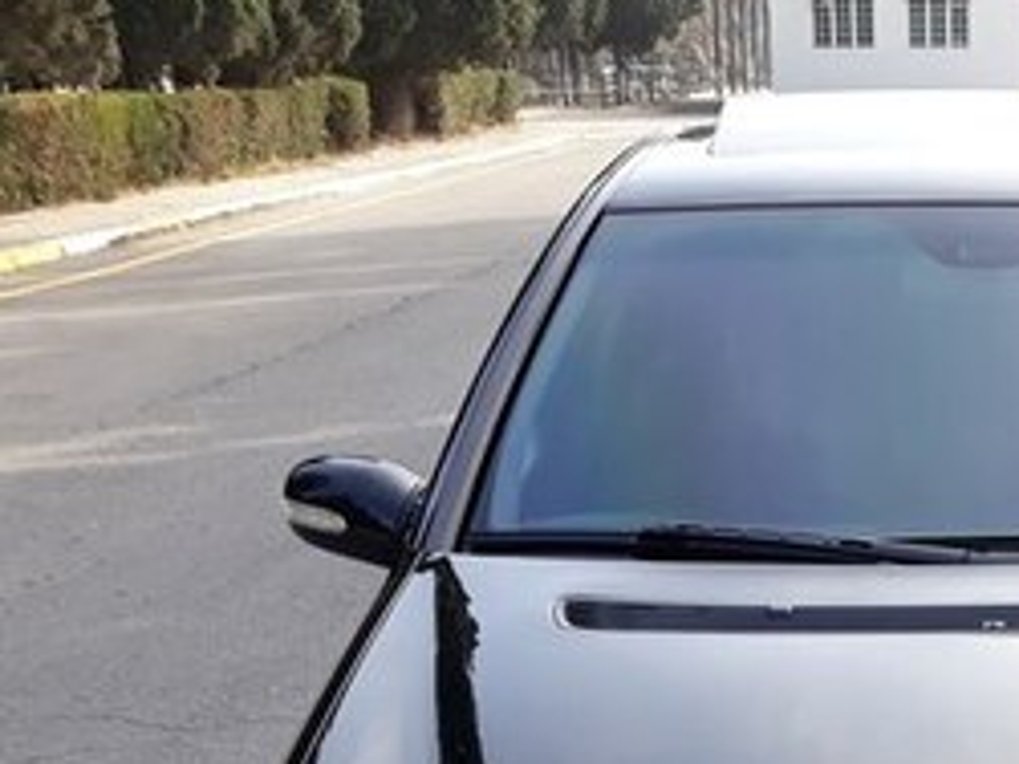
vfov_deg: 19.2
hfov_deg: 26.0
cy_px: 977
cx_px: 1015
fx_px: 2089
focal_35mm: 71
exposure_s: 1/298
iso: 40
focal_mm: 3.71
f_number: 1.7
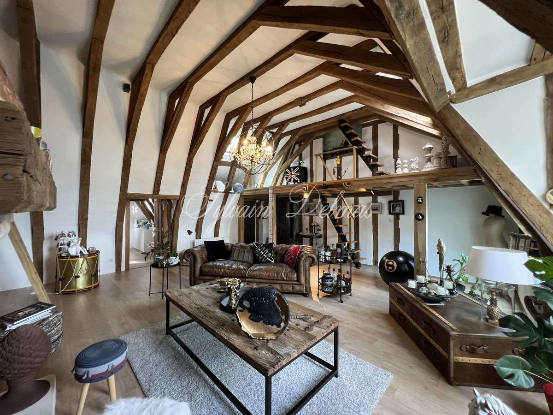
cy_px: 208
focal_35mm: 13
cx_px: 276
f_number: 1.8
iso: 160
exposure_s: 1/50
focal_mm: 1.57
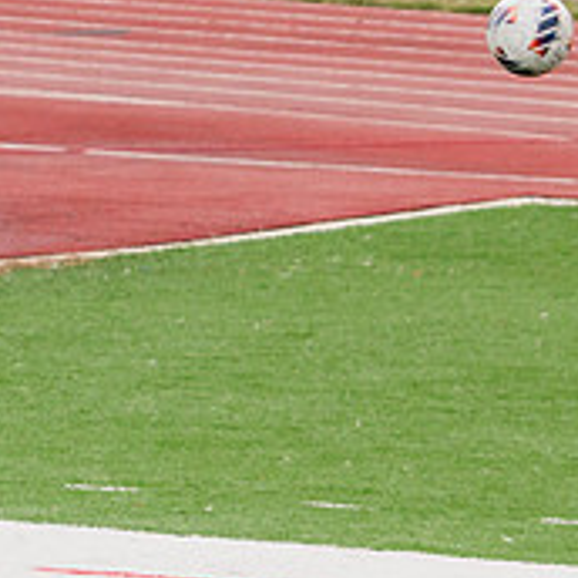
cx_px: 921
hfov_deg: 2.0
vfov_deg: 2.0
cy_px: 559
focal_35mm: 894
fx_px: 16889
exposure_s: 1/1600
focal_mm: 200
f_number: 5.6
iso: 640
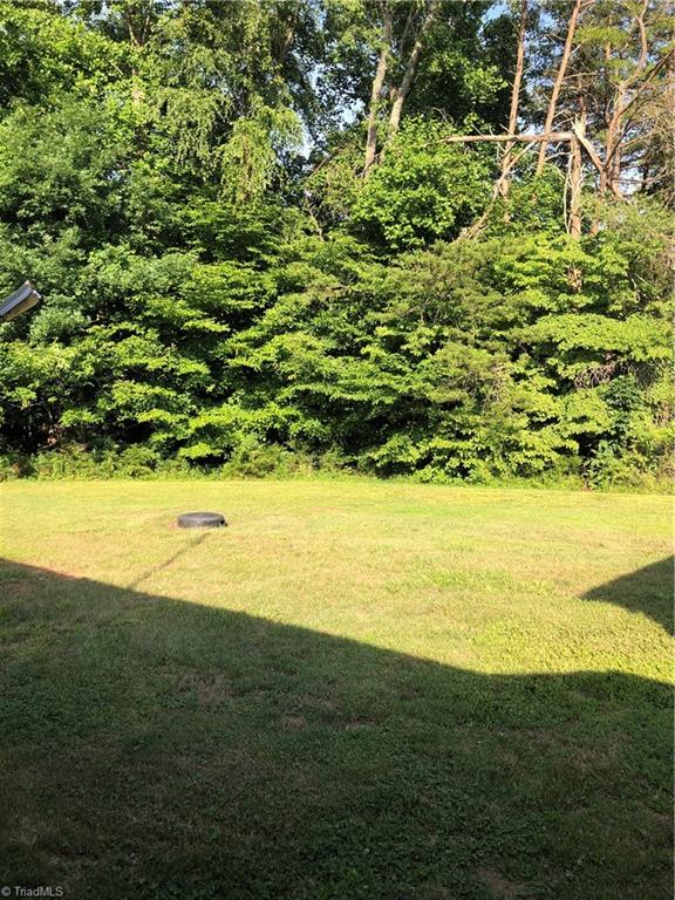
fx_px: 728
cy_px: 450
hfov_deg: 49.7
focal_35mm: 28
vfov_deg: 63.4
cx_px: 338
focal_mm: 3.99
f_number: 1.8
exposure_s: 1/539
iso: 20
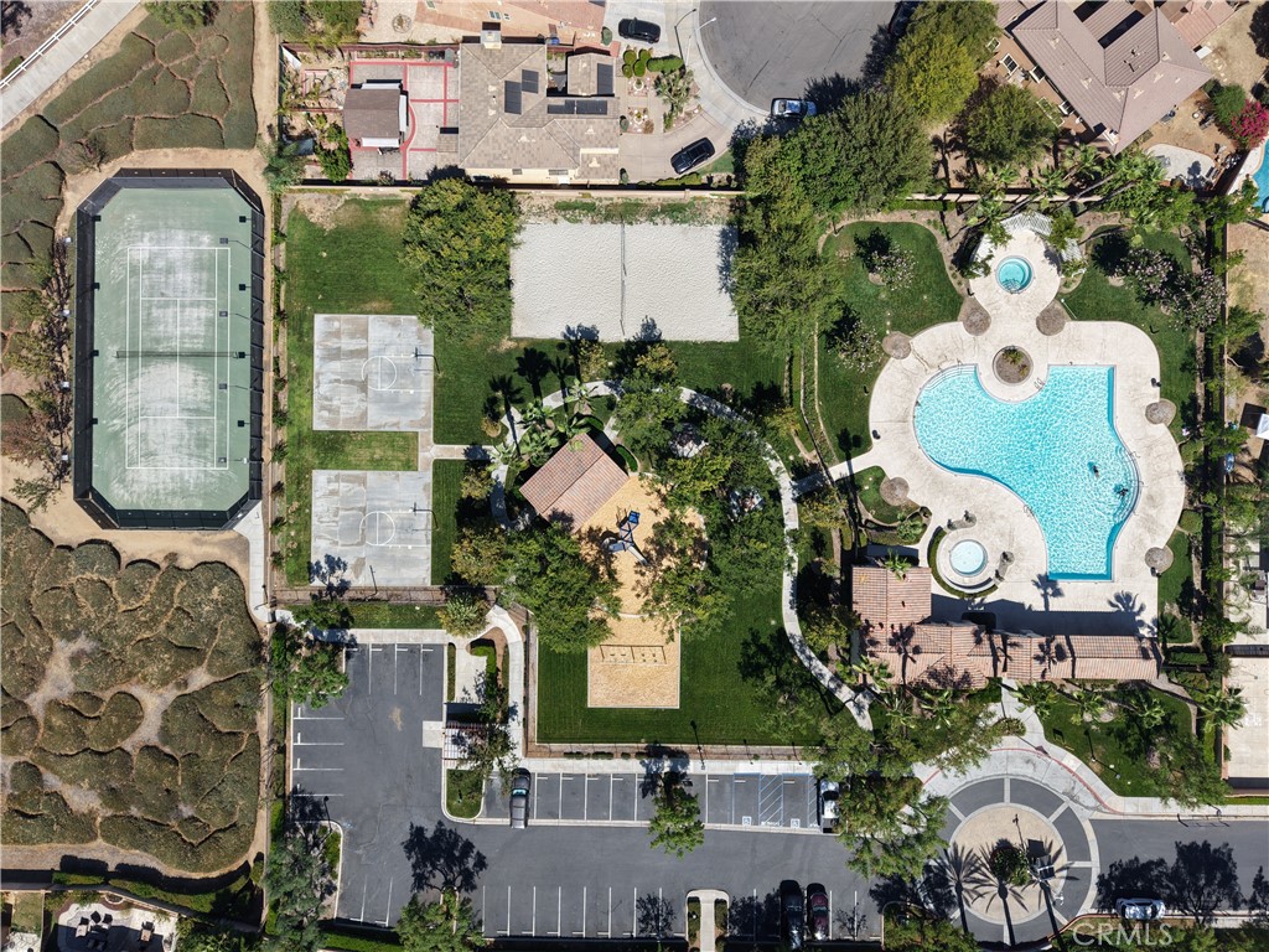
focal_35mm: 24
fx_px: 880
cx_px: 634
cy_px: 476
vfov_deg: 56.8
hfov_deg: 71.6
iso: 150
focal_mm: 8.67
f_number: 1.8
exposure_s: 1/4000
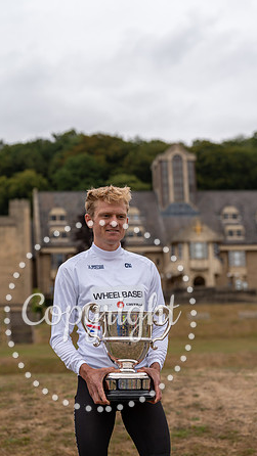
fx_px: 896
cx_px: 120
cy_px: 229
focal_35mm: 74
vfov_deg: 28.6
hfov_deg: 16.3
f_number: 3.5
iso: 640
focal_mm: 70
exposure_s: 1/1000
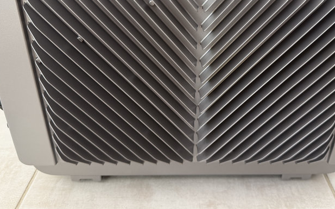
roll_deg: -1.1
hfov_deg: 57.8
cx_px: 196
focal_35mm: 33
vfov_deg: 37.6
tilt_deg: -26.4
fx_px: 301
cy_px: 60
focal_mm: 6.76
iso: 250
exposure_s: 1/60
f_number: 1.78
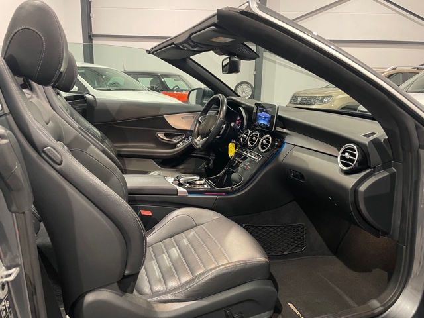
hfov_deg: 67.3
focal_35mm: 26
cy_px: 159
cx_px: 212
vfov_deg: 53.1
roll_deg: -1.9
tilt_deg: -13.4
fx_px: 318
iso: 400
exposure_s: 1/50
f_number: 1.6
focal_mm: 4.2
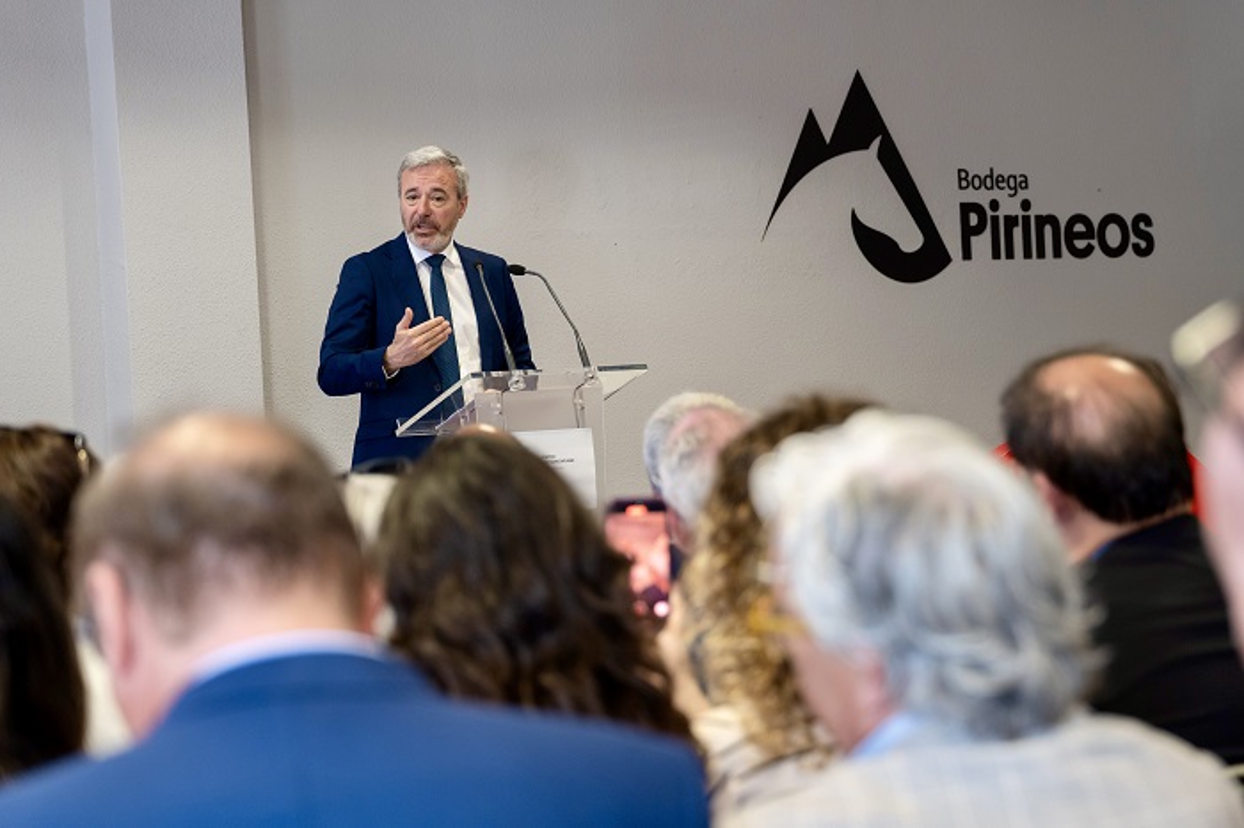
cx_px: 622
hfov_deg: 22.6
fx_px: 3108
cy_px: 414
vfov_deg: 15.2
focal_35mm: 90
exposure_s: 1/160
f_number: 4
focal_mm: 90
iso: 2000
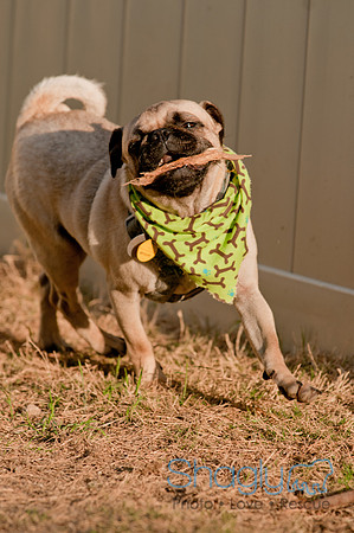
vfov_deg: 6.9
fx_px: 4435
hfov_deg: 4.6
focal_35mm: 300
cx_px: 177
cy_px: 266
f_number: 5
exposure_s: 1/800
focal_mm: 200
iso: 250
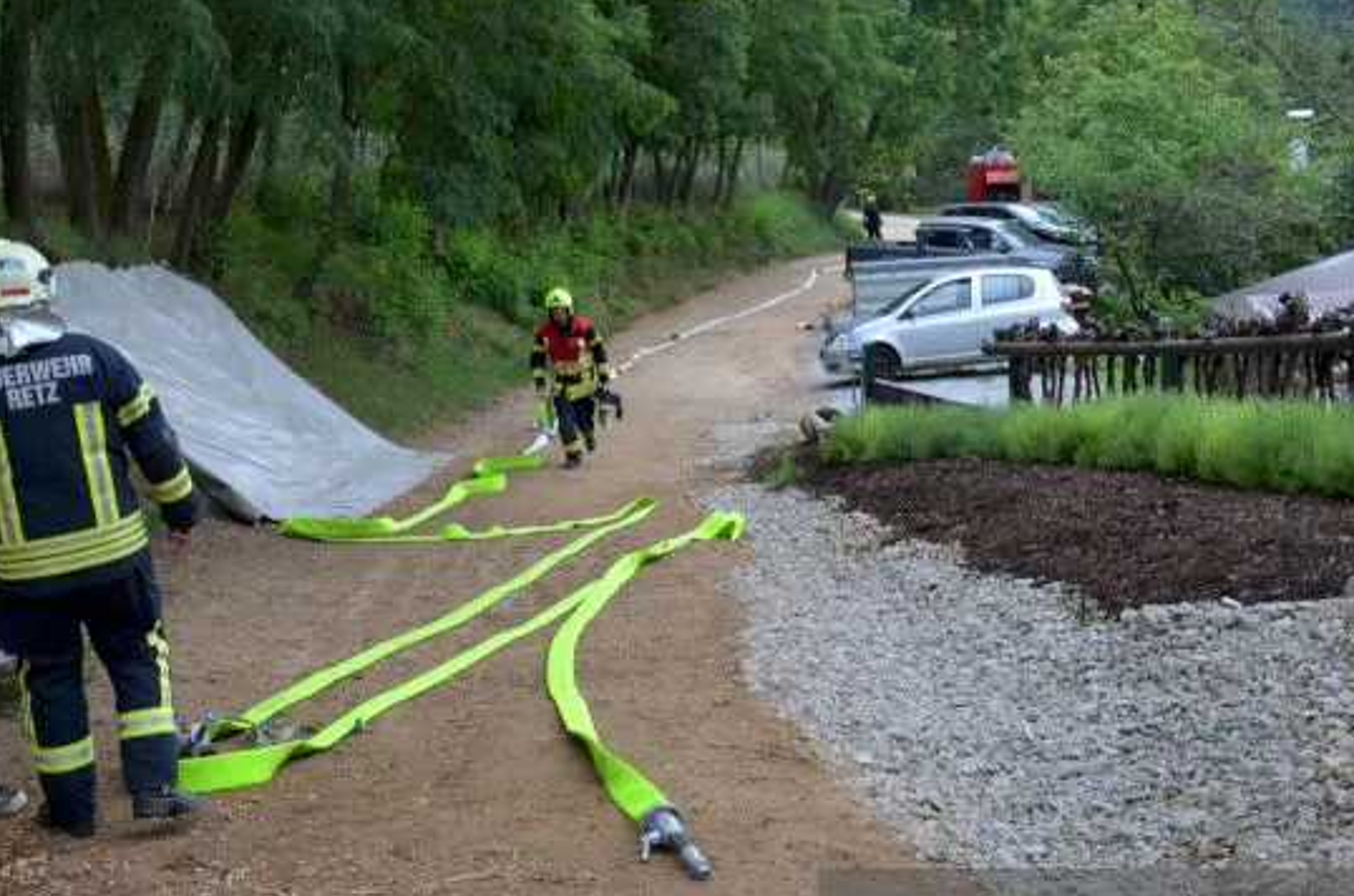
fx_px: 2176
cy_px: 435
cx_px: 607
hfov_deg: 34.5
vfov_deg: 23.3
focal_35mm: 58
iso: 400
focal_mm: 32
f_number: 5.6
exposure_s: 1/125
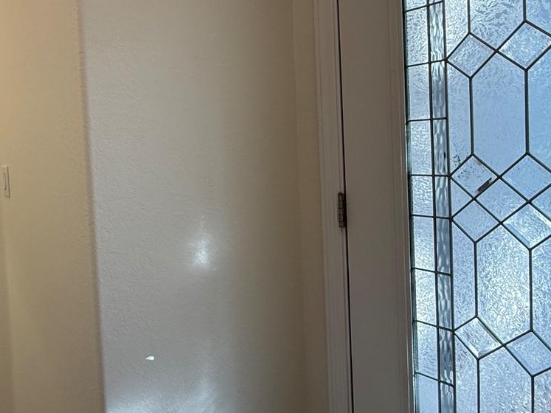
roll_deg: +2.8
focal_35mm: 30
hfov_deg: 56.7
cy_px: 167
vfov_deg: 46.5
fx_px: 477
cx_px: 131
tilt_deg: -0.6
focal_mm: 2.22
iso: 100
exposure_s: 1/120
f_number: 2.2
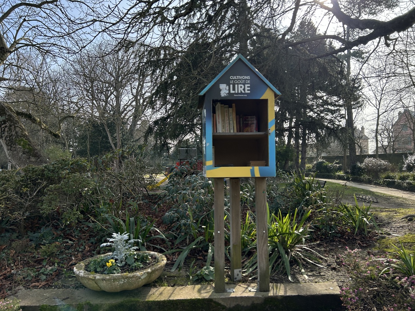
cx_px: 208
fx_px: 312
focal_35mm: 26
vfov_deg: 53.1
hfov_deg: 67.3
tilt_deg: +0.8
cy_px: 156
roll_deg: +0.3
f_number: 1.5
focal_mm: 5.7
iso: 50
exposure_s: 1/2762
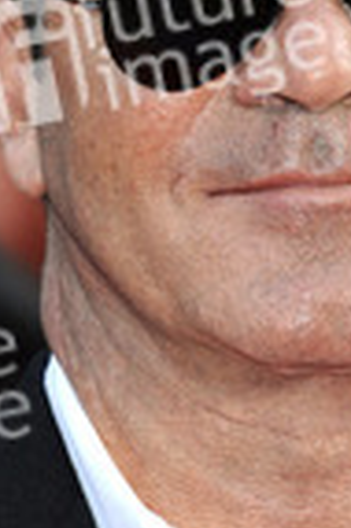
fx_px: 8318
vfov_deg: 3.6
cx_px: 246
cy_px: 233
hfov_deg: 2.4
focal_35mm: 567
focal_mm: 135
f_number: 4.5
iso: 320
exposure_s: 1/250
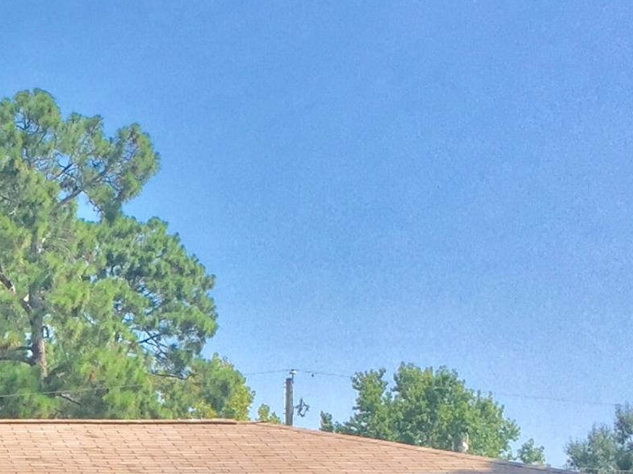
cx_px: -230
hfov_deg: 16.6
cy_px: 634
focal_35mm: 111
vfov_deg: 12.9
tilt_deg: +2.7
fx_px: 2030
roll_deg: -1.1
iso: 32
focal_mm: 4.15
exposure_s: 1/1647
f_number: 2.2
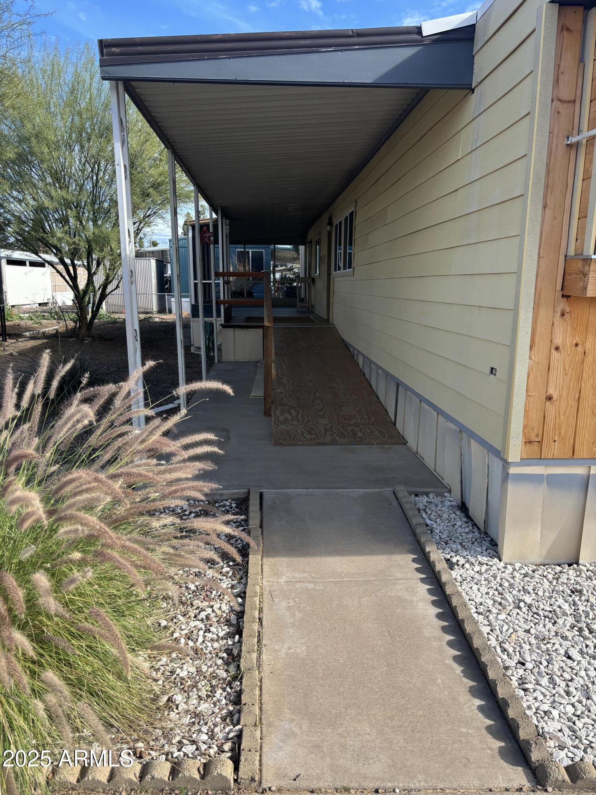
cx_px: 298
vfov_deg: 67.3
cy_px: 398
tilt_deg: -11.2
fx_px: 597
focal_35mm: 26
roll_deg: -0.4
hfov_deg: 53.1
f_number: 1.6
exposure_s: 1/1399
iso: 50
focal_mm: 5.96
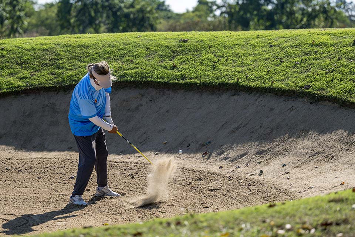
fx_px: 1016
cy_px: 118
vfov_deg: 13.3
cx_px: 178
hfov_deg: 19.8
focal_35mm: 103
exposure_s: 1/6400
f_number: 2.8
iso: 500
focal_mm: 103
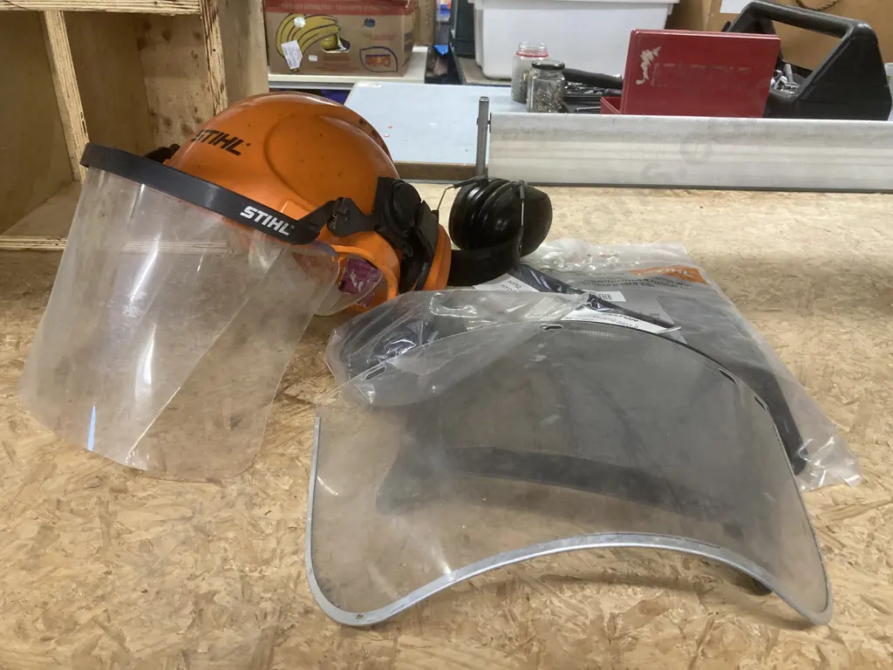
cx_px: 446
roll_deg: -1.9
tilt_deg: -27.9
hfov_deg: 63.4
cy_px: 335
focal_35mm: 28
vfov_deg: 49.7
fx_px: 722
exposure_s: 1/50
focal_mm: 3.99
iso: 160
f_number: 1.8
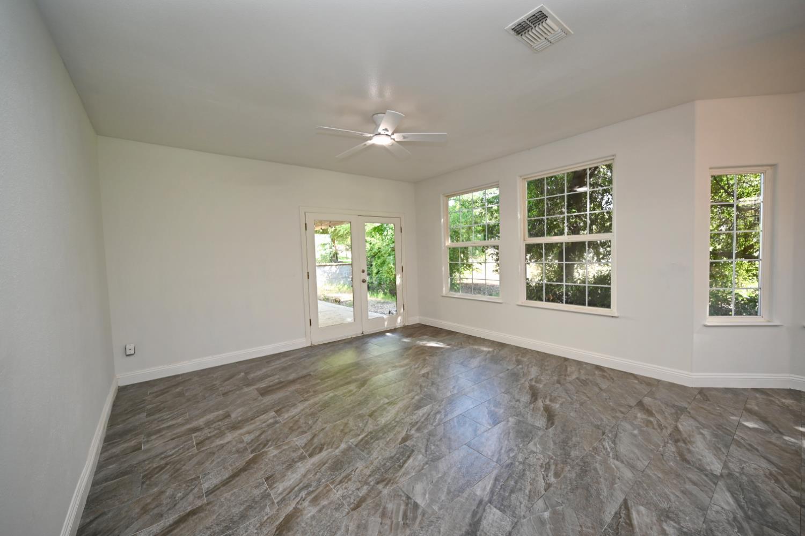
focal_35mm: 14
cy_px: 268
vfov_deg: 81.1
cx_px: 402
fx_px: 313
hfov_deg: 104.3
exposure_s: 1/60
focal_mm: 14
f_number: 4
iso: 250
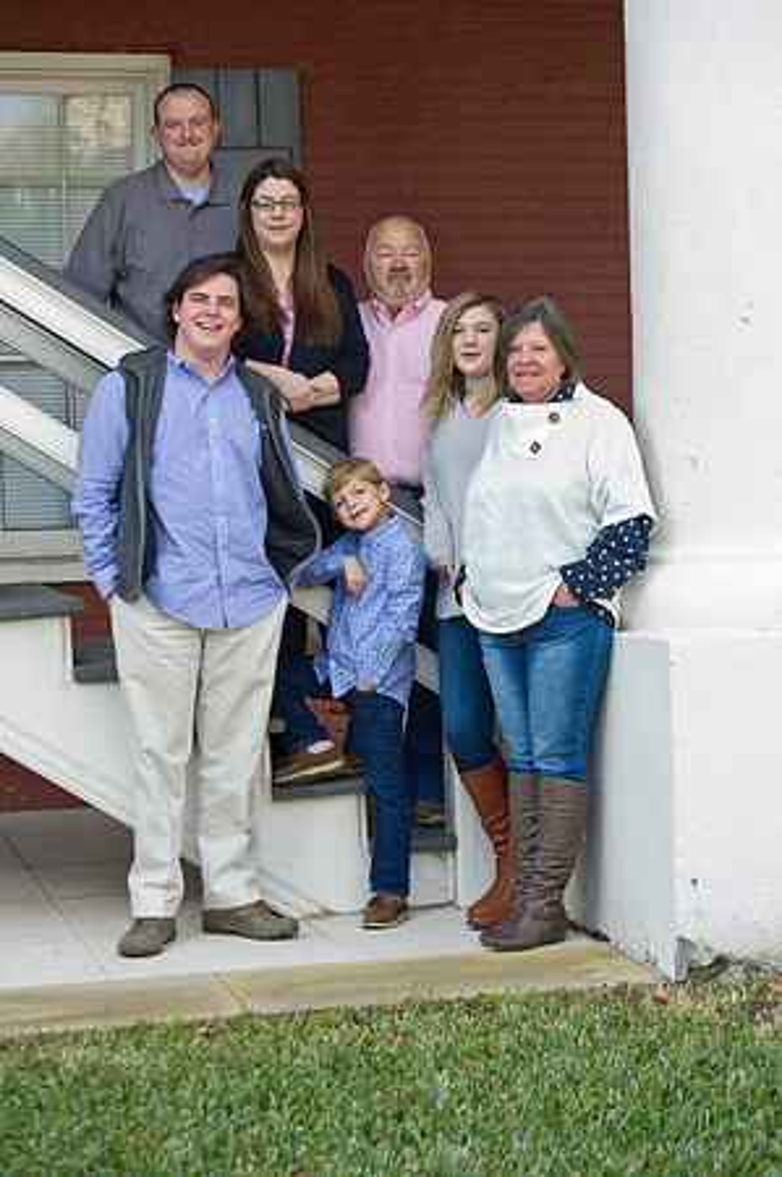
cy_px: 588
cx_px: 391
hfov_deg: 16.0
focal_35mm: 85
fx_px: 2776
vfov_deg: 23.9
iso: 160
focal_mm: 85
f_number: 4.5
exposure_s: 1/100
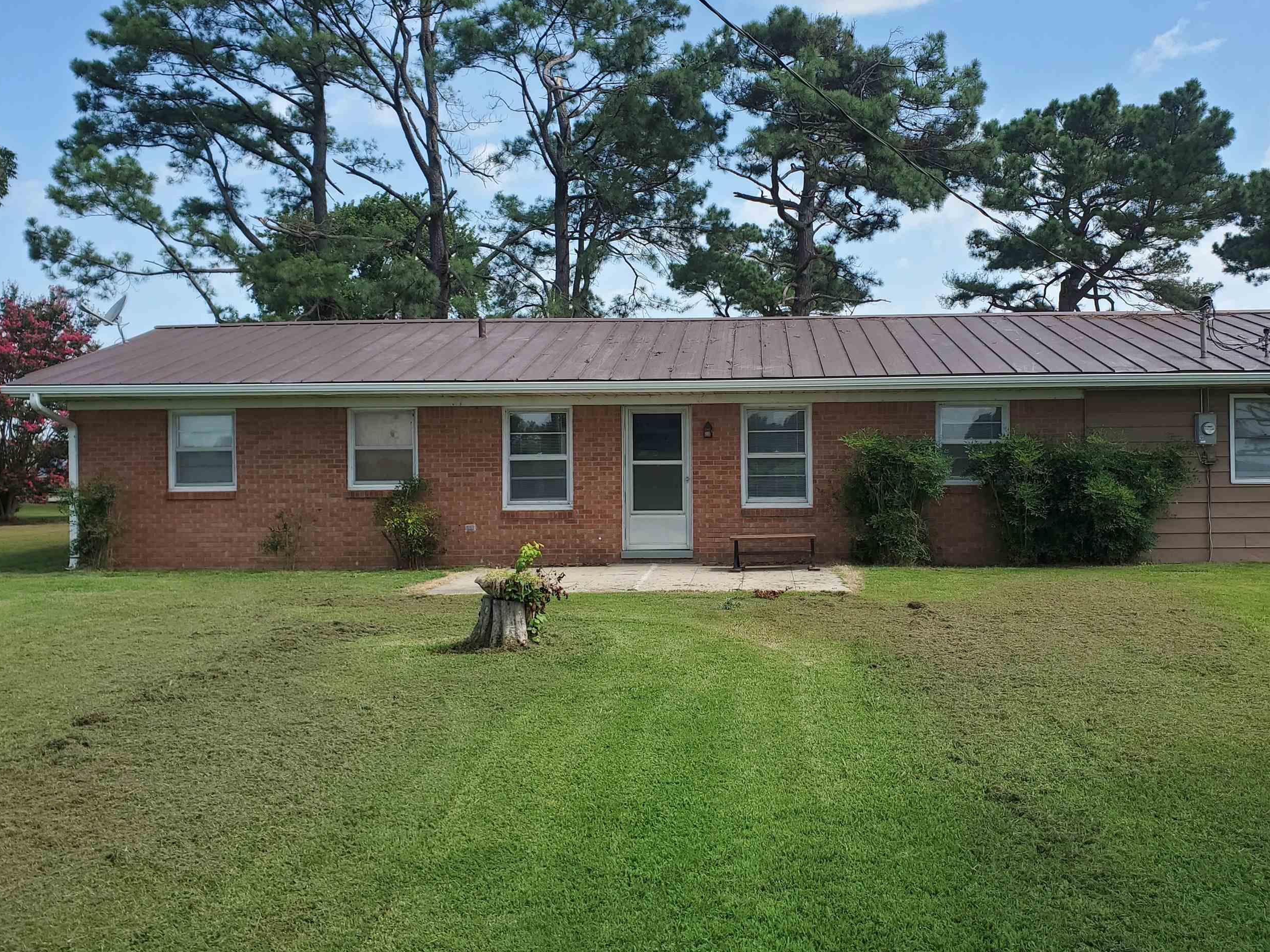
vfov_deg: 44.1
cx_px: 718
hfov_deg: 56.6
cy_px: 443
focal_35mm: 32
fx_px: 1174
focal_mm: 4.3
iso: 50
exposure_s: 1/827
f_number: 2.4
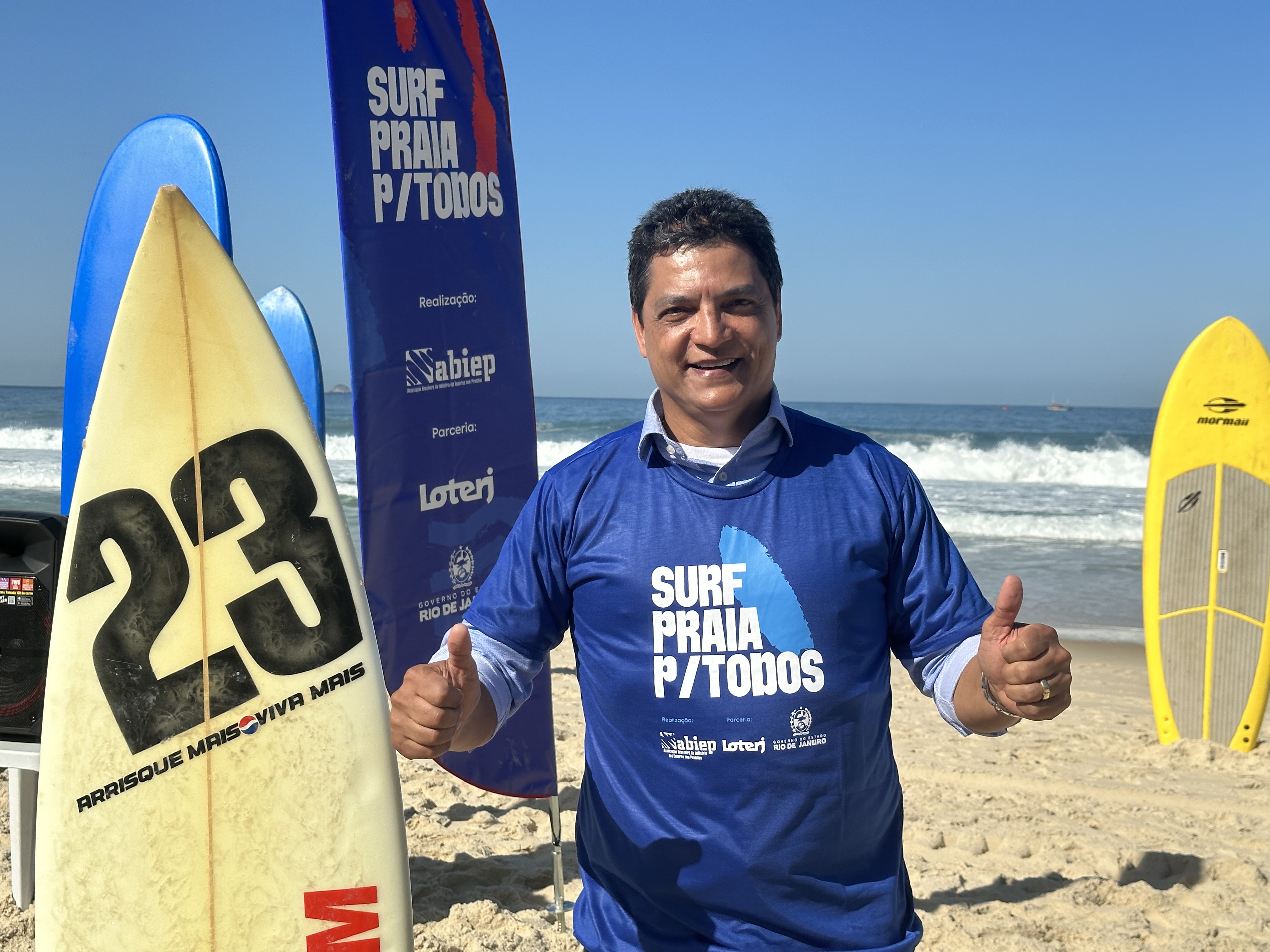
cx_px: 635
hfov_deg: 39.7
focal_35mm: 48
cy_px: 476
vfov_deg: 30.3
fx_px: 1761
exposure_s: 1/5263
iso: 64
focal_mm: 6.86
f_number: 1.78
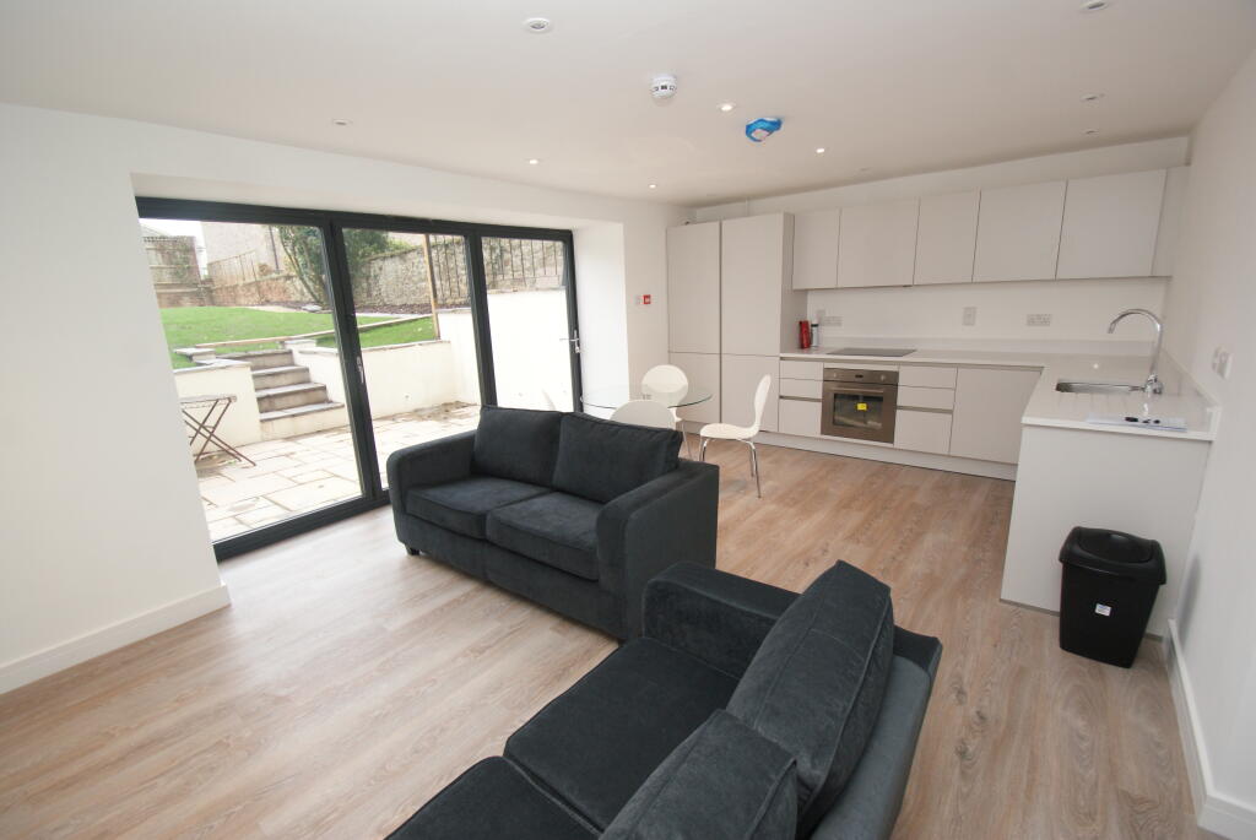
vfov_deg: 77.5
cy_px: 420
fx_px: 524
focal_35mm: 15
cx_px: 628
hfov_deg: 100.3
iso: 400
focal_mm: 10
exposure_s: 1/60
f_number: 5.6
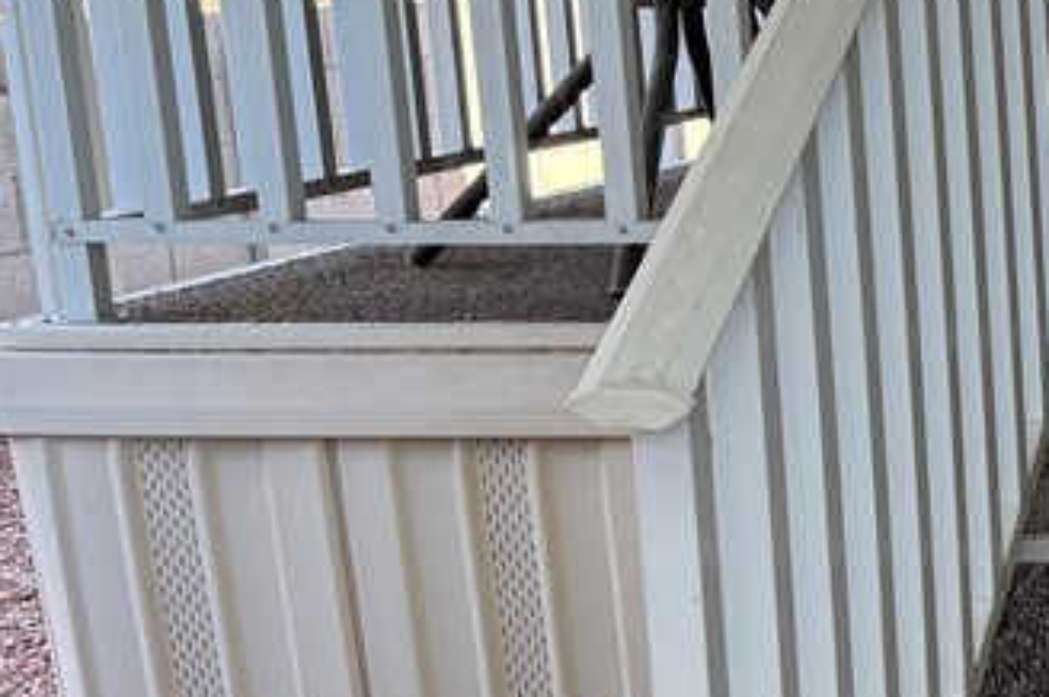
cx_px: 1577
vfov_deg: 17.4
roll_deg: +0.3
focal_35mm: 78
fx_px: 2271
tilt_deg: -12.4
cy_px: 464
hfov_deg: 21.7
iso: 100
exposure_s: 1/372
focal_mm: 6.76
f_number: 1.78
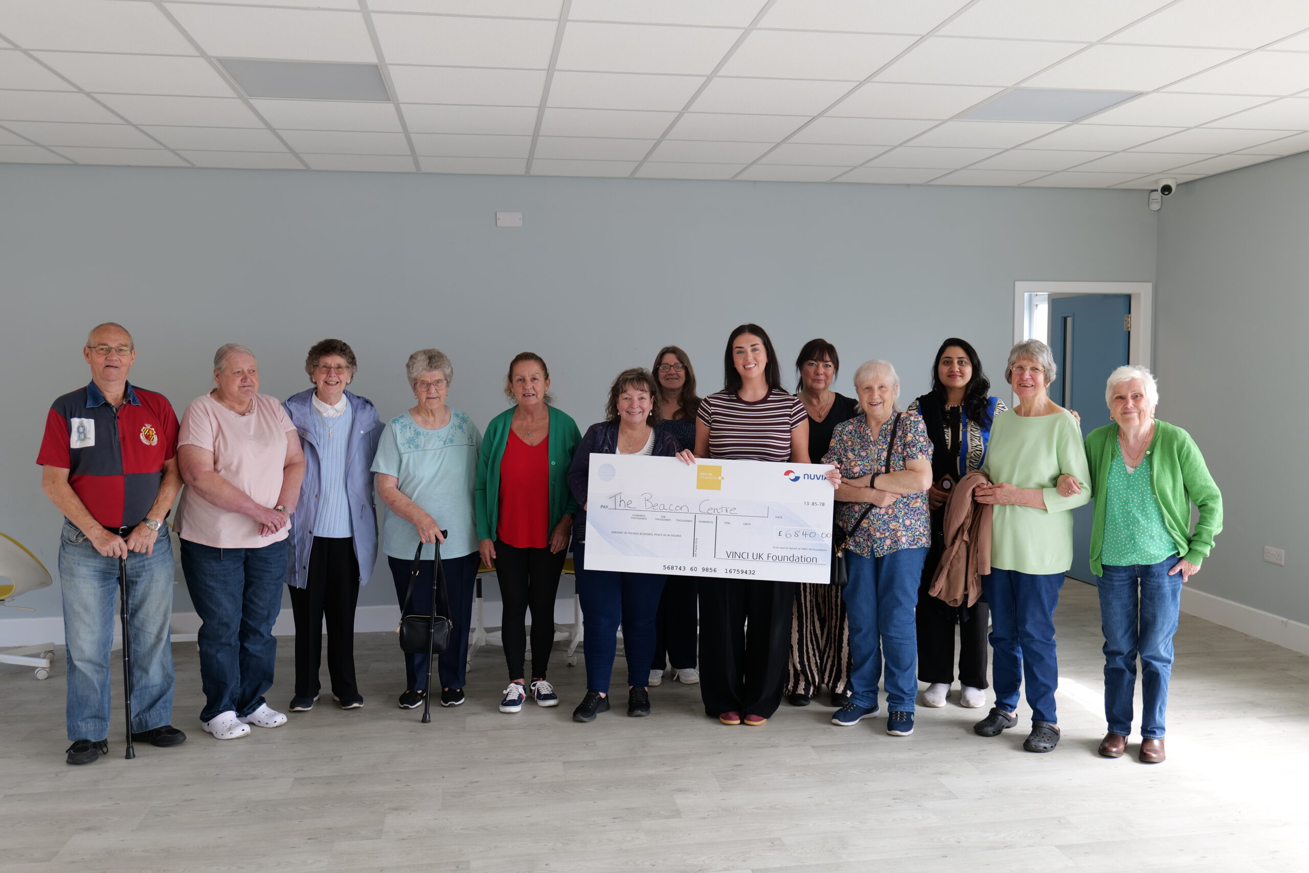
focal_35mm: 30
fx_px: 1091
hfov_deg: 61.9
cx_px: 654
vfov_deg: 43.6
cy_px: 436
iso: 160
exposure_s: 1/60
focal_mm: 30
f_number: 4.1
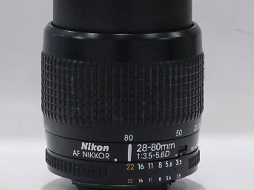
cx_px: 124
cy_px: 70
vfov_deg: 7.9
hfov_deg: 10.6
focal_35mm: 187
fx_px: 1372
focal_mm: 17.7
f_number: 4.6
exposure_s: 1/50
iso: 800
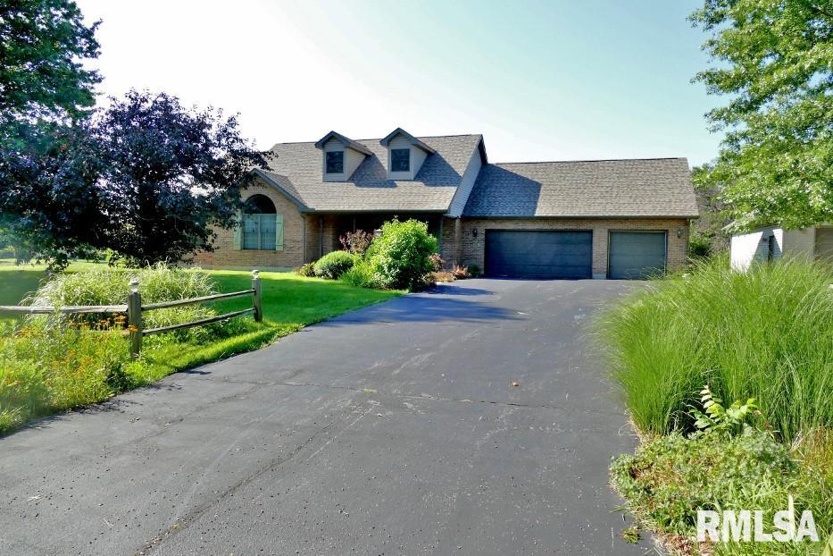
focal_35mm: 25
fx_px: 578
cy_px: 278
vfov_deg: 51.3
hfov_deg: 71.5
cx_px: 416
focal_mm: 9.12
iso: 400
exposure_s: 1/1600
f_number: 3.5
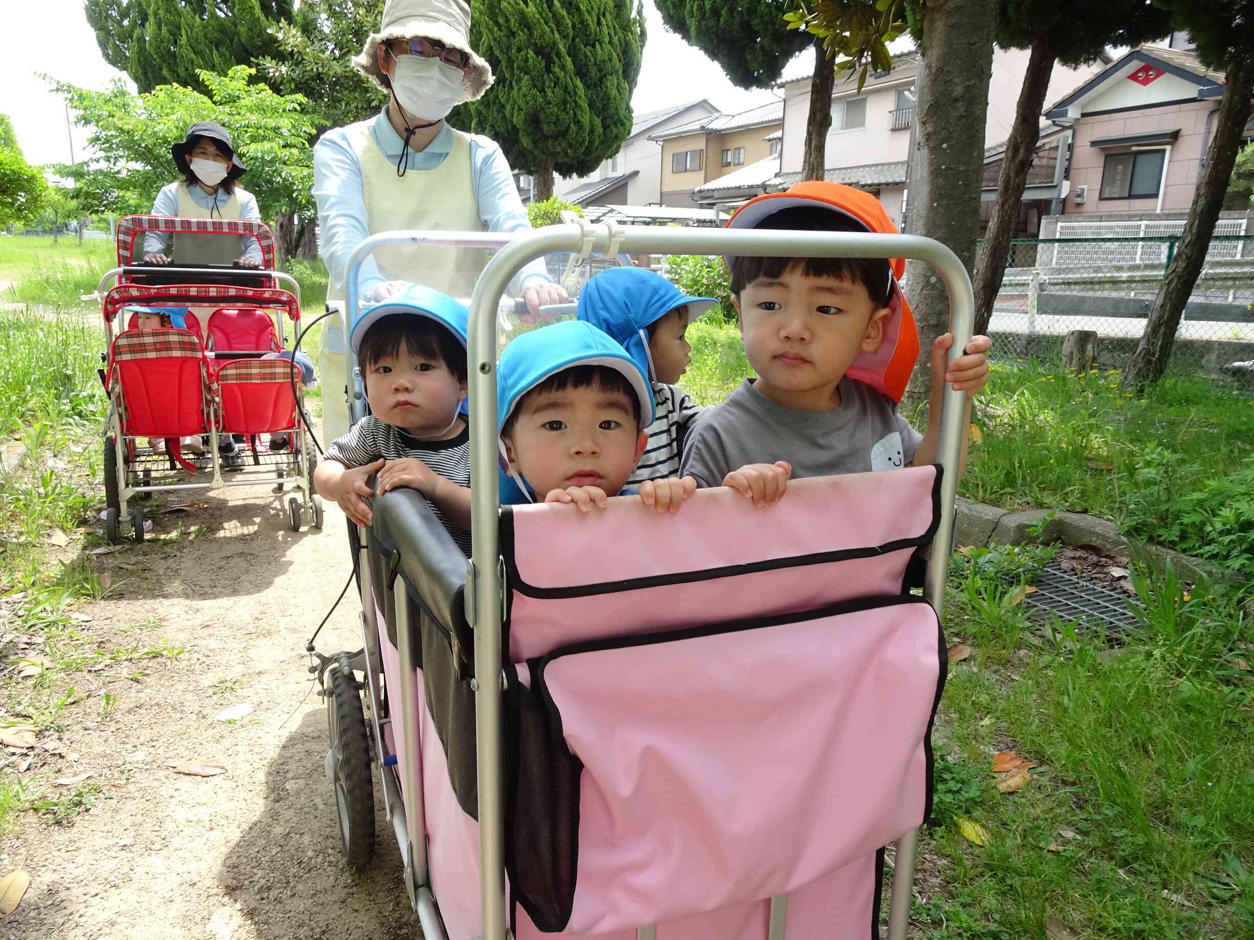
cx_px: 627
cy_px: 470
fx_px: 869
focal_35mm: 24
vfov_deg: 56.8
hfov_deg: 71.6
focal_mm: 4.1
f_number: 3.5
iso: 100
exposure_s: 1/250
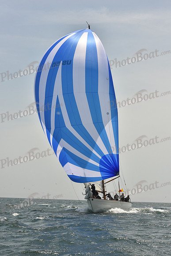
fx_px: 498
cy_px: 128
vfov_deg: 28.8
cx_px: 86
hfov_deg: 19.5
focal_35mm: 70
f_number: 10
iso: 400
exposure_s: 1/1600
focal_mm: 70
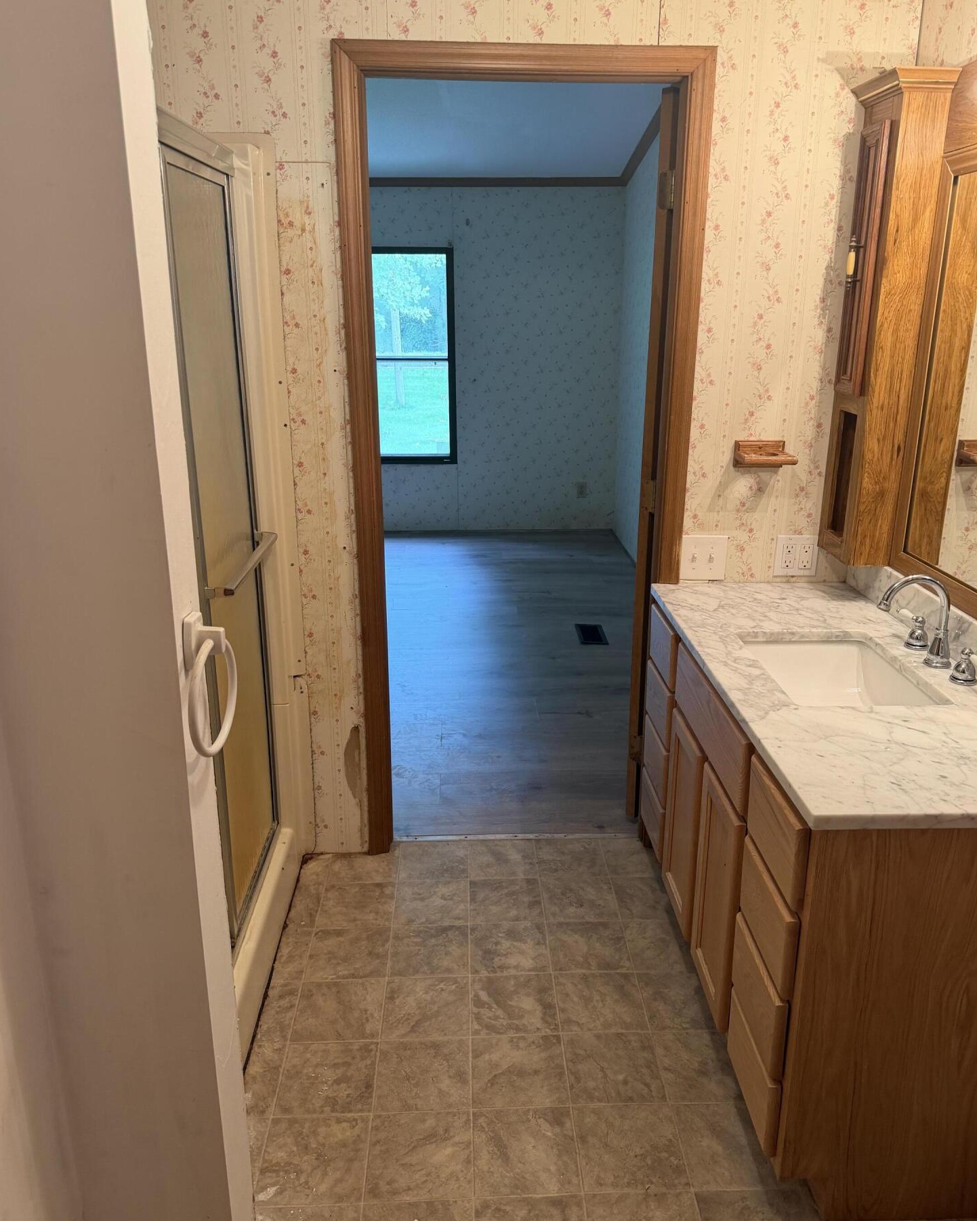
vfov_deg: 66.0
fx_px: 940
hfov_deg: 54.9
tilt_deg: -16.8
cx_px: 494
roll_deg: -0.6
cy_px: 600
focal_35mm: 26
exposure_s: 1/60
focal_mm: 6.76
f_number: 1.78
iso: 200
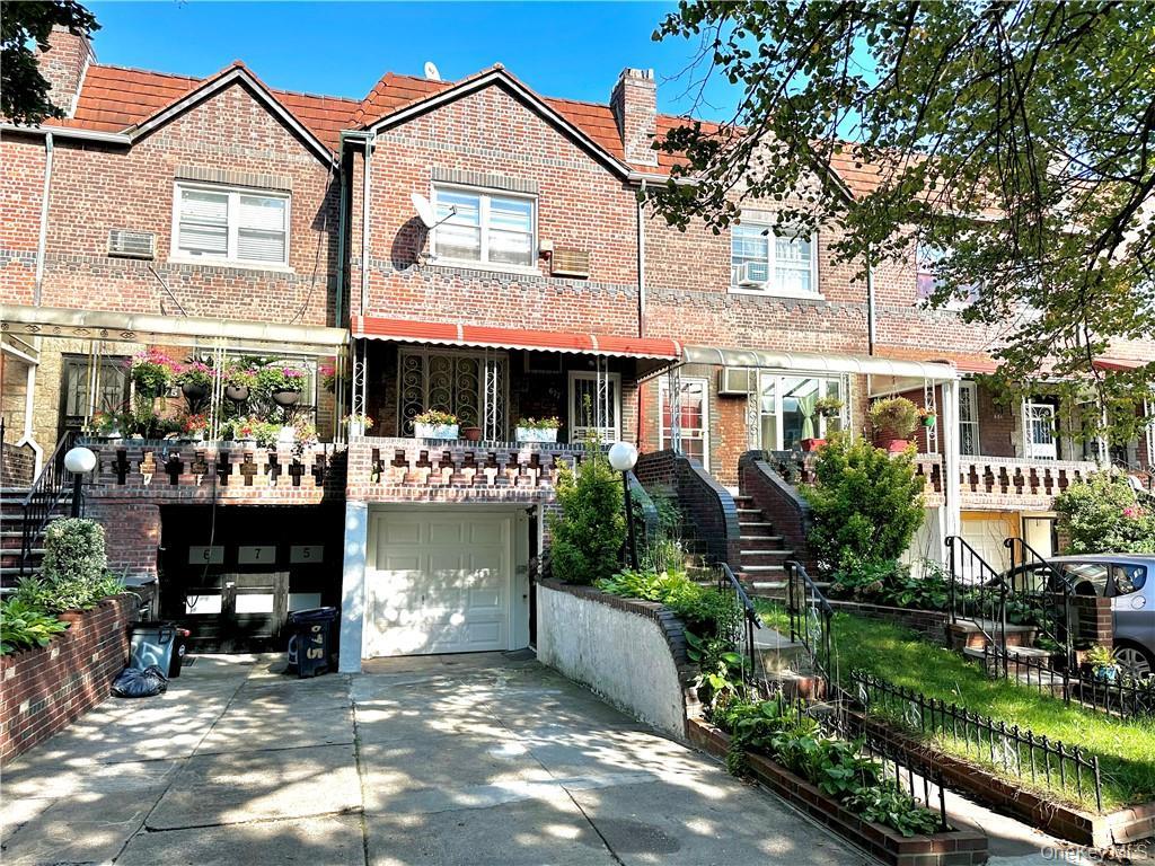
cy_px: 433
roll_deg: -0.6
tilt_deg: +5.9
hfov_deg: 71.6
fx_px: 801
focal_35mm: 24
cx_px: 578
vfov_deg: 56.8
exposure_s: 1/2028
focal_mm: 6.86
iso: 80
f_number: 1.78
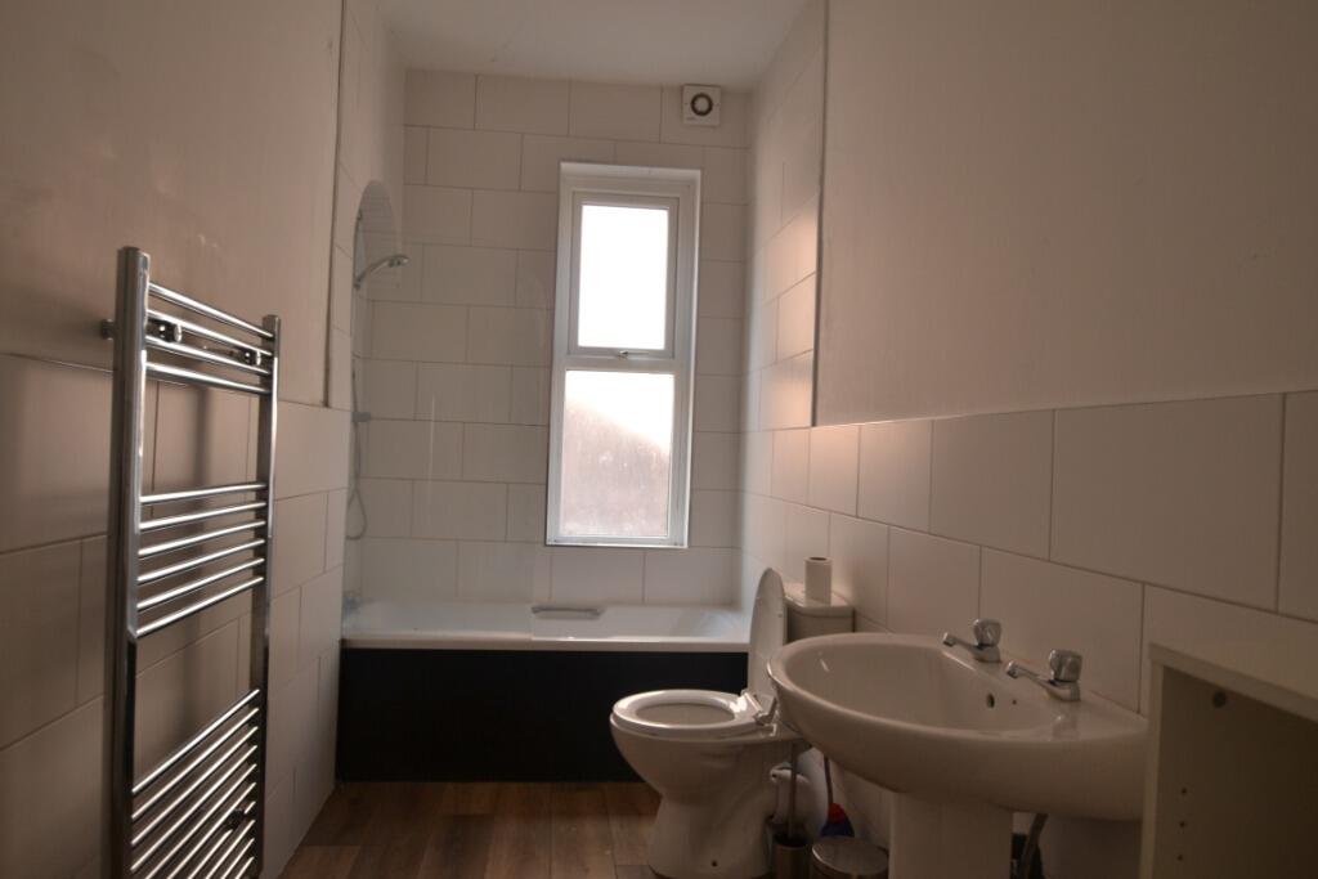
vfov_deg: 63.2
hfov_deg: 85.4
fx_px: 714
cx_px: 659
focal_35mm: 20
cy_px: 440
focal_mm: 13
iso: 400
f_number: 4
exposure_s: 1/60
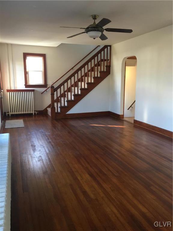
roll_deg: +0.0
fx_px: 193
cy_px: 116
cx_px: 86
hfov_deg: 48.2
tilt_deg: -8.8
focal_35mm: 29
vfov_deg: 61.7
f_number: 2.2
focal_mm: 4.15
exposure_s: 1/30
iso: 100
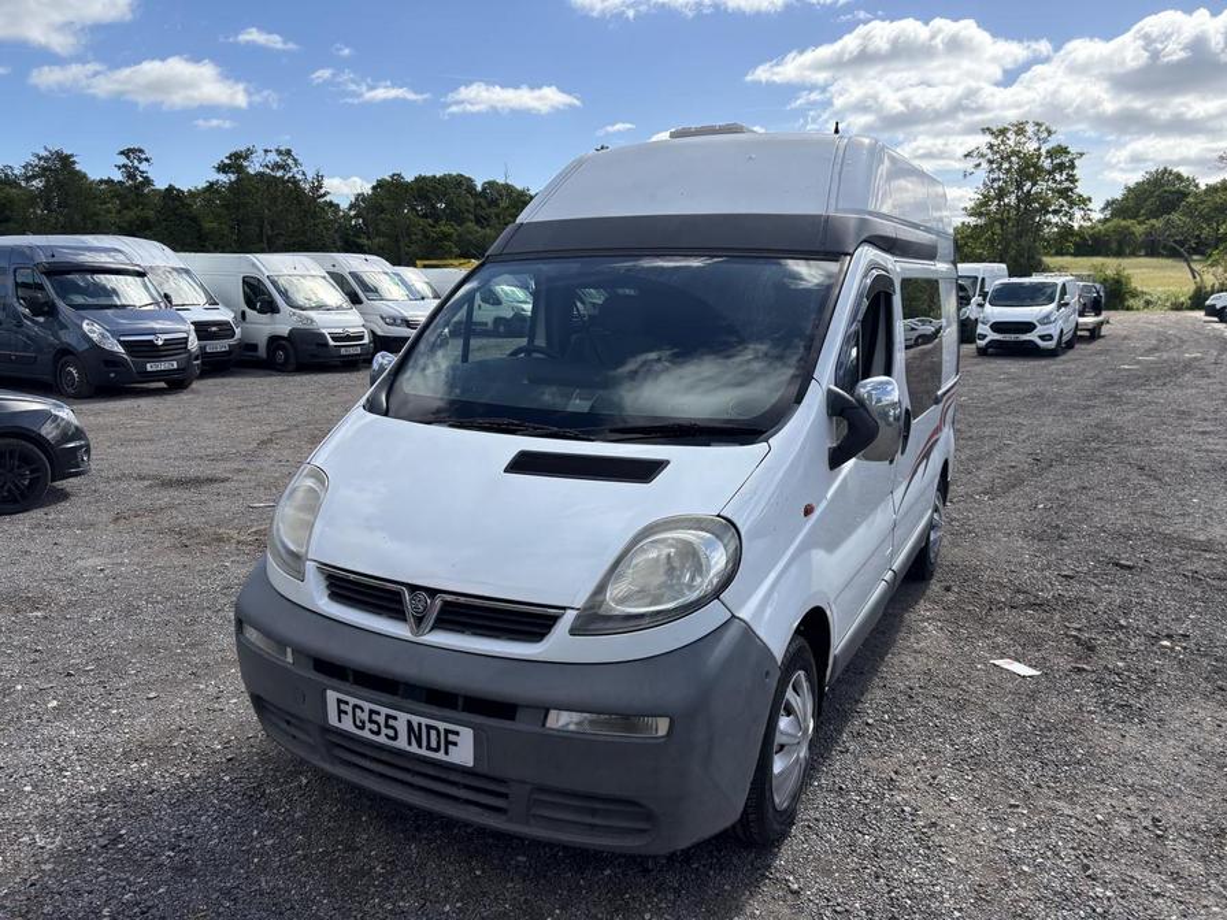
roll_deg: +0.4
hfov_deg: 67.3
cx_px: 614
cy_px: 460
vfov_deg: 53.1
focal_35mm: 26
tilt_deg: -12.9
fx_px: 922
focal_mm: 5.96
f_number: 1.6
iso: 50
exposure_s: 1/2747
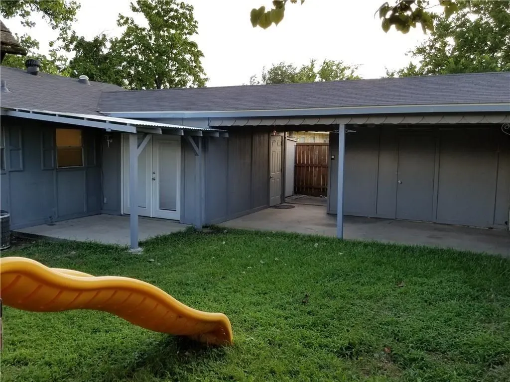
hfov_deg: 67.3
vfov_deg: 53.1
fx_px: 383
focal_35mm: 26
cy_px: 191
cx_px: 255
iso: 50
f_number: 1.7
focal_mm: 4.25
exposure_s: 1/439
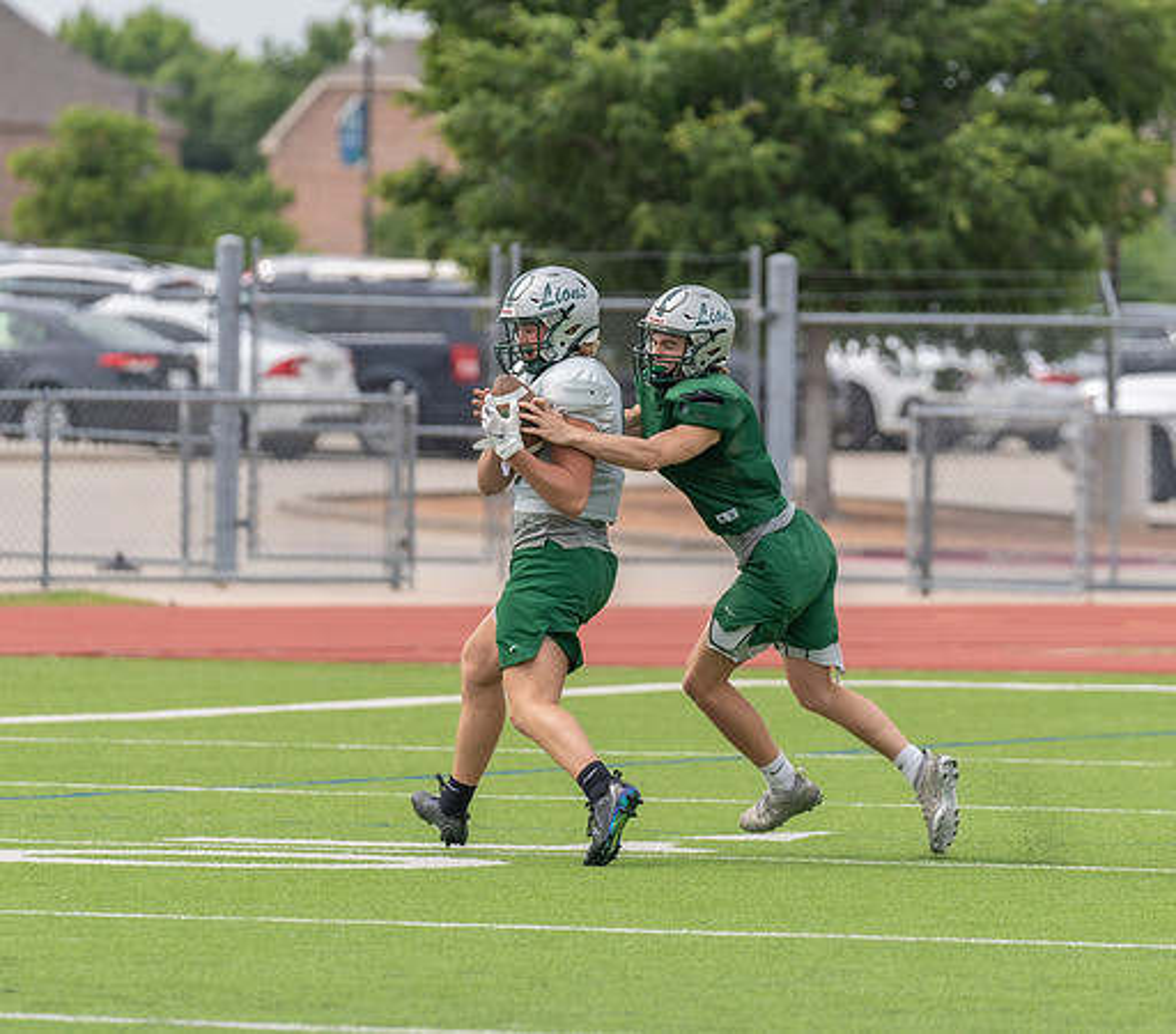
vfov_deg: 4.9
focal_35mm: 334
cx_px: 586
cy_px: 403
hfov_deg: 5.6
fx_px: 12091
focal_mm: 200
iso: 160
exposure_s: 1/1250
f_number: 3.5
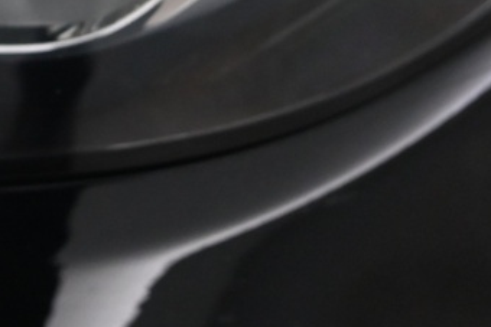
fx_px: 2470
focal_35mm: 181
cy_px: -9
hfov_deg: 10.7
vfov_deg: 7.6
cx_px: -361
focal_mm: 38
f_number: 5.3
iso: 2000
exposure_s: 1/125
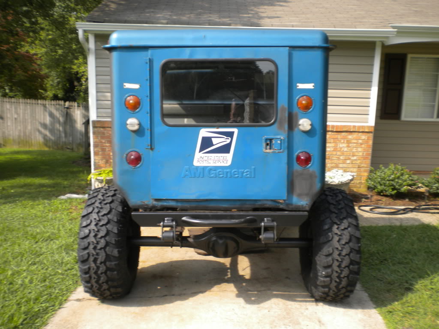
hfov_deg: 52.6
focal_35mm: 35
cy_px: 164
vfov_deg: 40.7
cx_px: 220
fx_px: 444
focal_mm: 6.3
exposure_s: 1/207
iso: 80
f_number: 4.6
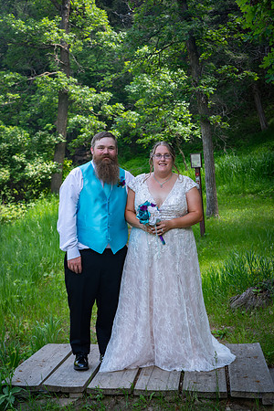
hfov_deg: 26.0
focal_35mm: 52
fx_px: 594
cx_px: 137
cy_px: 206
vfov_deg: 38.2
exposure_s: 1/125
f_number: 5
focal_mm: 52
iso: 80
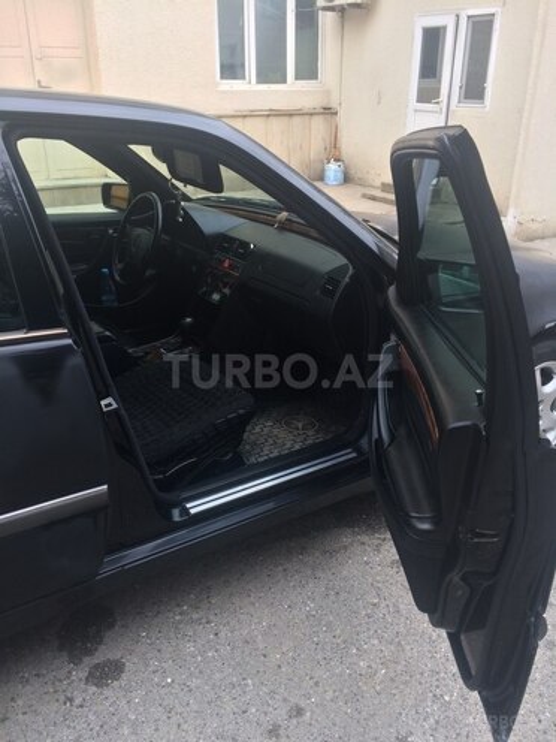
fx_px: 621
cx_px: 278
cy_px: 371
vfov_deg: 61.7
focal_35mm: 29
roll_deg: +0.2
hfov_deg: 48.2
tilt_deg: -25.9
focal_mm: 4.15
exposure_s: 1/50
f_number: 2.2
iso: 40
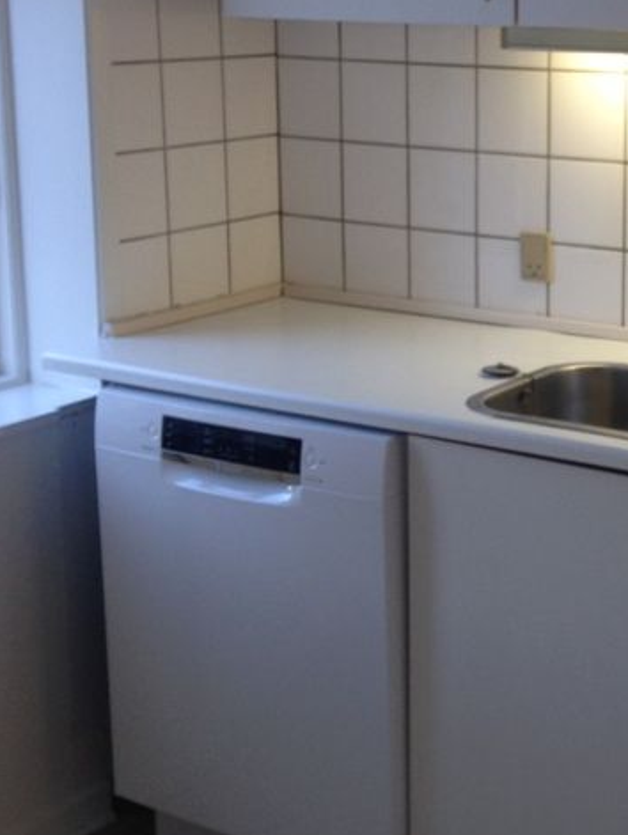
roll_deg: -0.1
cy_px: 301
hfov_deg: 20.5
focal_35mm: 70
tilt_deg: -8.5
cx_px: 601
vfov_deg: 27.6
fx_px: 1691
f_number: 2.4
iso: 50
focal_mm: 4.12
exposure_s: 1/50
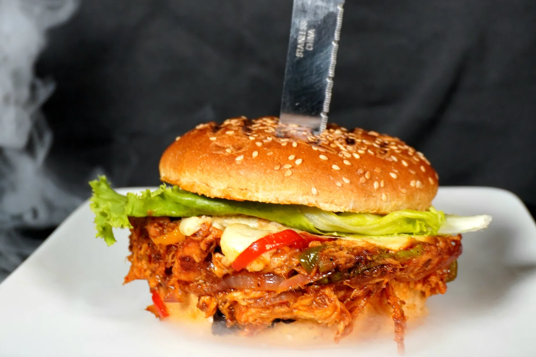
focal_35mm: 86
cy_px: 95
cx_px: 267
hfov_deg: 23.6
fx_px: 1280
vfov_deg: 15.8
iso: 320
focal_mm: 38
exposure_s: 1/60.2
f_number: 5.6
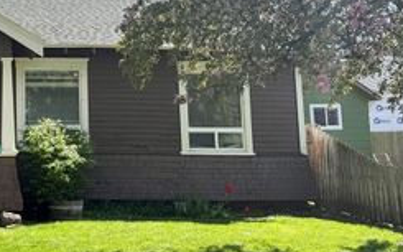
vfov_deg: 24.6
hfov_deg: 35.4
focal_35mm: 52
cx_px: 5
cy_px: 67
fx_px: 571
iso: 80
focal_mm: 6.76
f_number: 1.78
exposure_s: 1/2053
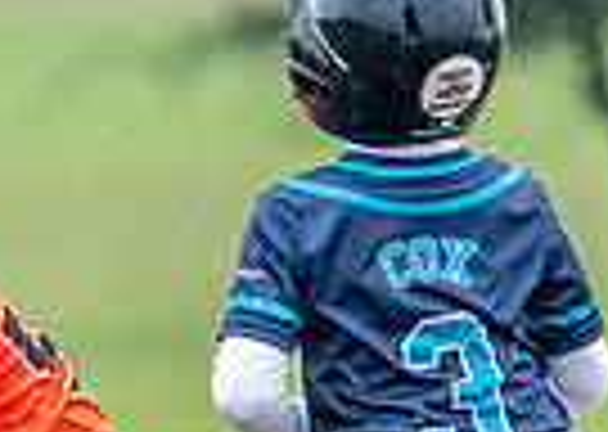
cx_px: -189
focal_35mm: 1456
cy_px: 580
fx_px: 25104
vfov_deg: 1.0
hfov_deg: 1.4
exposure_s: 1/1000
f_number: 2.8
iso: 1600
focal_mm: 200
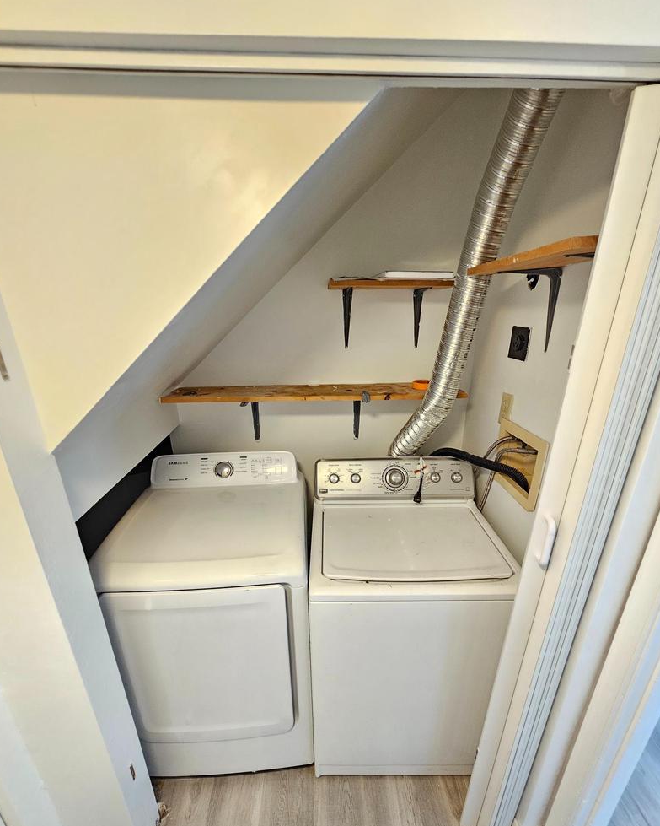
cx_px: 330
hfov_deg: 88.0
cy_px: 451
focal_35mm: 14
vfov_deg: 100.4
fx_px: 342
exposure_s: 1/40
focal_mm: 2.2
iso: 320
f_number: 2.2
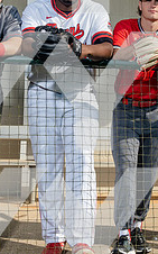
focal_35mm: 72
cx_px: 141
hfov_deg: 17.8
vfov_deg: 28.4
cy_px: 87
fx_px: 497
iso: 500
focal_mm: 26
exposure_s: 1/200
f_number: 5.6
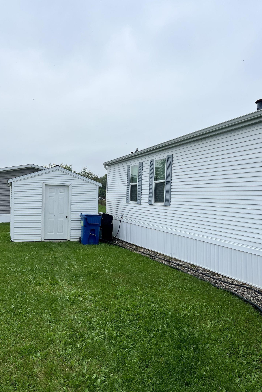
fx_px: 317
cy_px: 203
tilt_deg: -0.9
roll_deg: -3.1
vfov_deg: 63.6
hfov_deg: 44.8
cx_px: 107
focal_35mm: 29
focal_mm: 5.7
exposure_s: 1/1171
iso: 50
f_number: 1.5
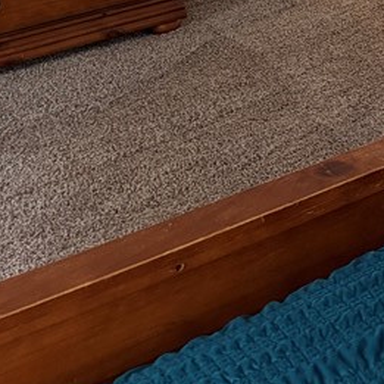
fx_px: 1130
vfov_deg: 15.7
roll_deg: -1.1
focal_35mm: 90
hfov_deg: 17.9
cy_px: -358
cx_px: 513
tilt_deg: -1.4
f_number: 1.6
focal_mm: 5.96
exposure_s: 1/60
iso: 250
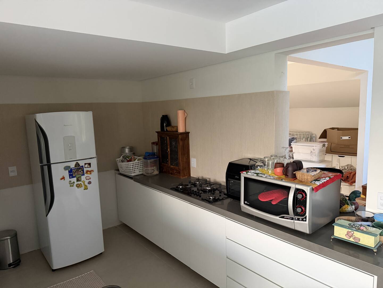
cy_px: 144
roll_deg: +1.7
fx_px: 266
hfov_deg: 71.6
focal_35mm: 24
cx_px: 192
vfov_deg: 56.8
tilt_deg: -7.5
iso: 800
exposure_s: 1/55
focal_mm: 6.76
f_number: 1.78
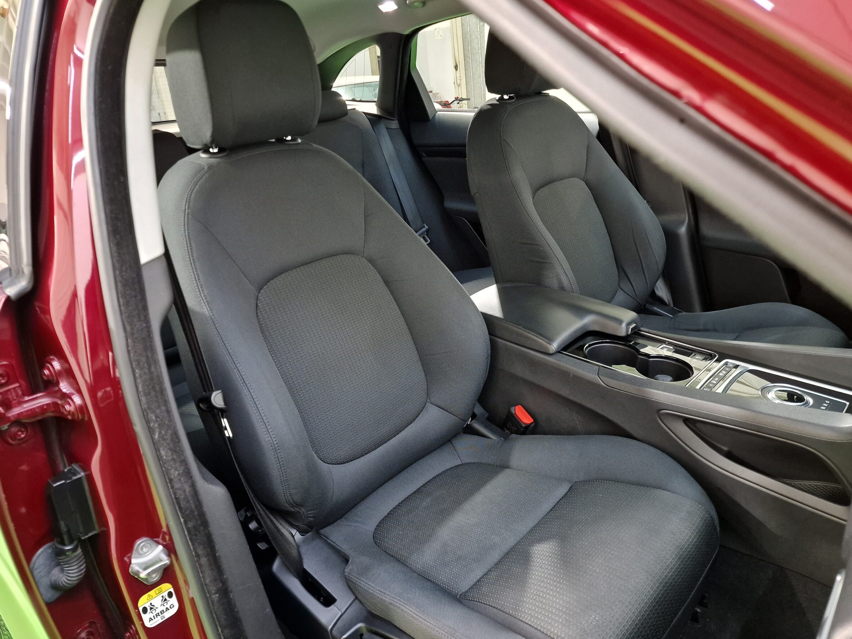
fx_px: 615
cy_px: 327
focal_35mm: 25
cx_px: 413
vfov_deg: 54.9
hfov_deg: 69.4
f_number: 1.8
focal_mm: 6.4
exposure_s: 1/20
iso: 400
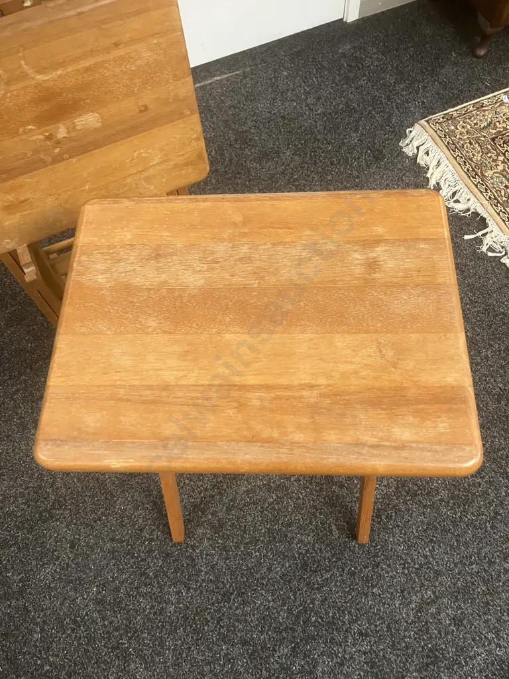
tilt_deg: -63.6
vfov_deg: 63.4
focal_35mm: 28
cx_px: 254
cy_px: 340
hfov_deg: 49.7
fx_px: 549
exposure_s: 1/33
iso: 250
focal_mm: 3.99
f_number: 1.8
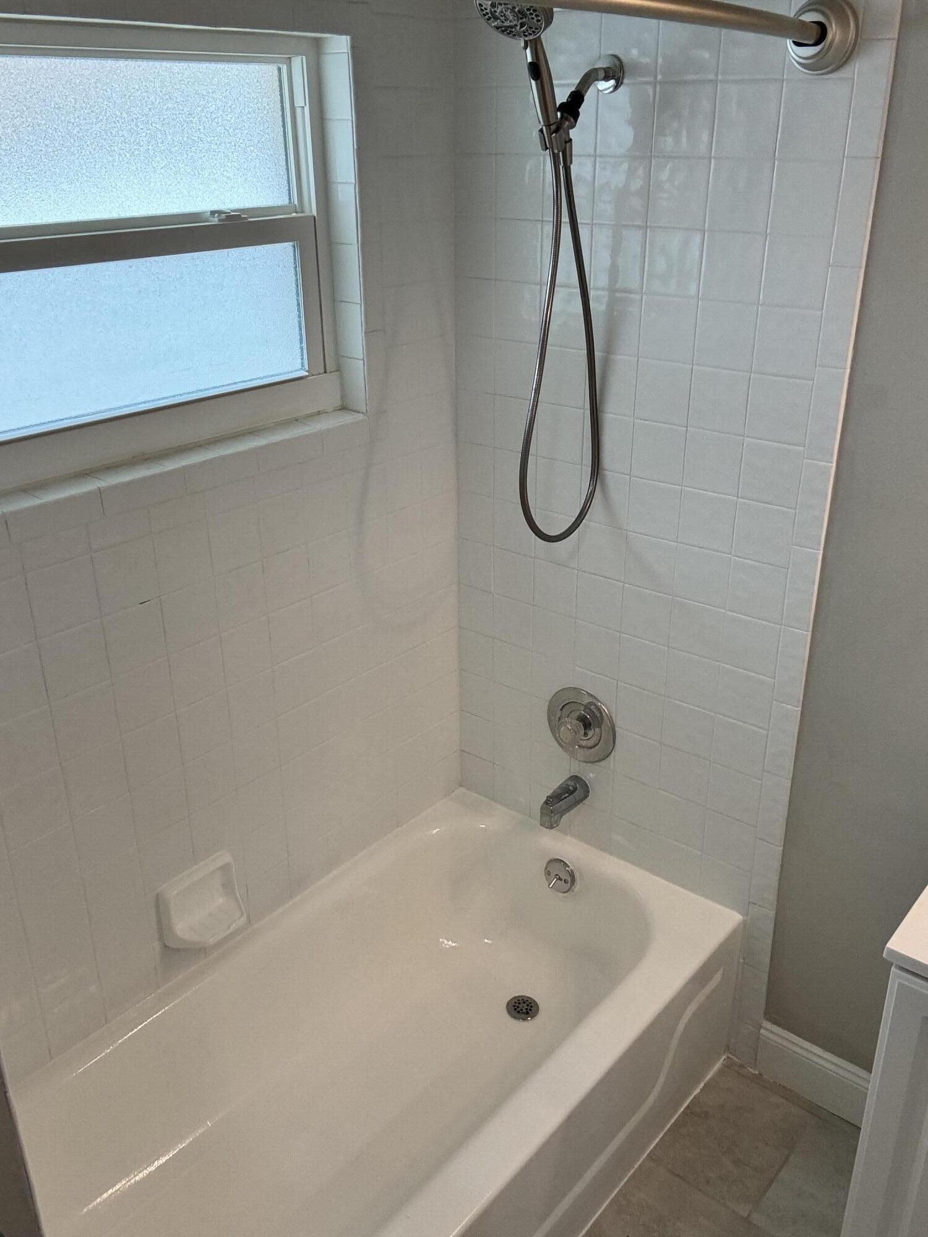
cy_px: 618
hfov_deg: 46.8
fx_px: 1072
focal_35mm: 30
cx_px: 464
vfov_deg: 60.0
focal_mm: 2.69
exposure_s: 1/120
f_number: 1.9
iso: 64
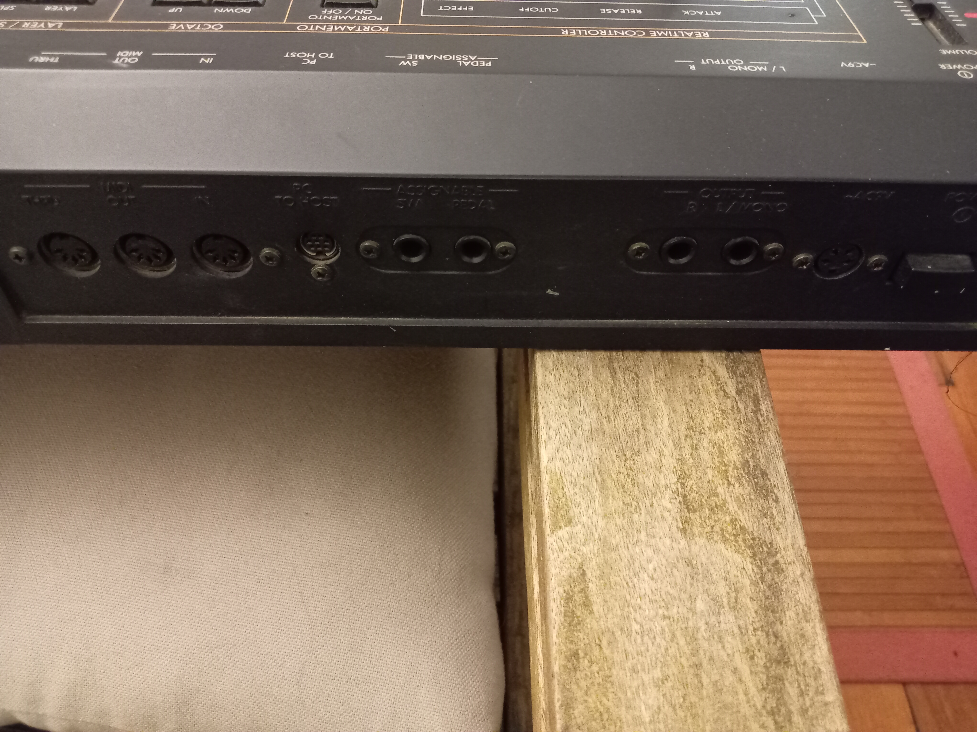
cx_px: 488
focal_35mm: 27
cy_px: 366
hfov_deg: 65.3
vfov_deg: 51.4
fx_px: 762
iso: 7431
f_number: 1.8
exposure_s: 1/12.5
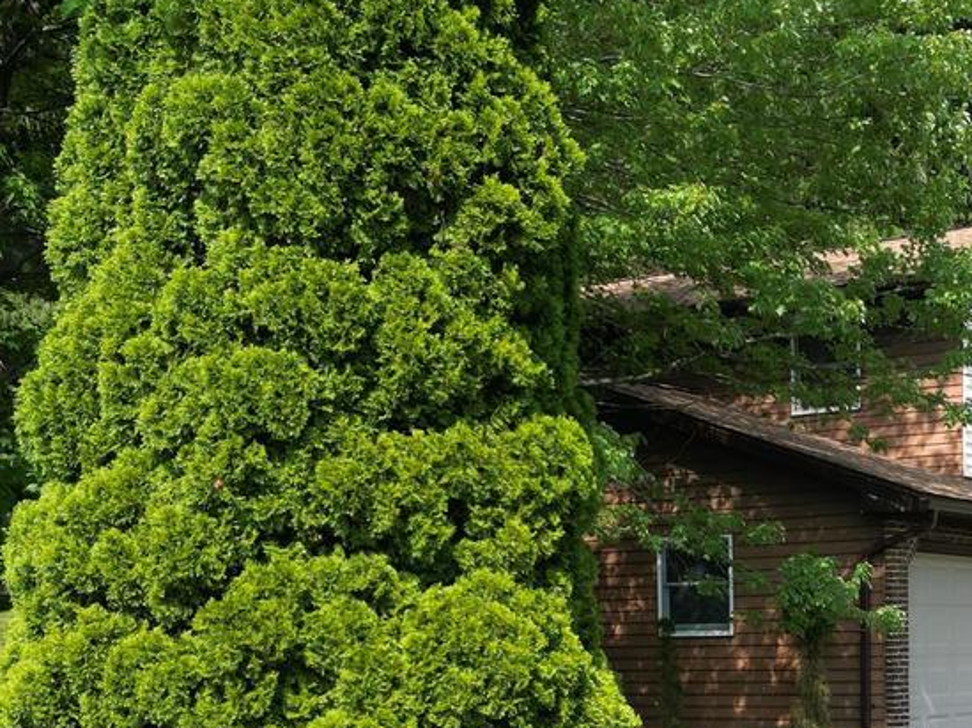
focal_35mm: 63
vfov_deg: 21.7
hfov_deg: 29.6
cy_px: 859
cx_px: 846
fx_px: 1768
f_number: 1.7
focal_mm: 6.72
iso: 100
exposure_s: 1/1250
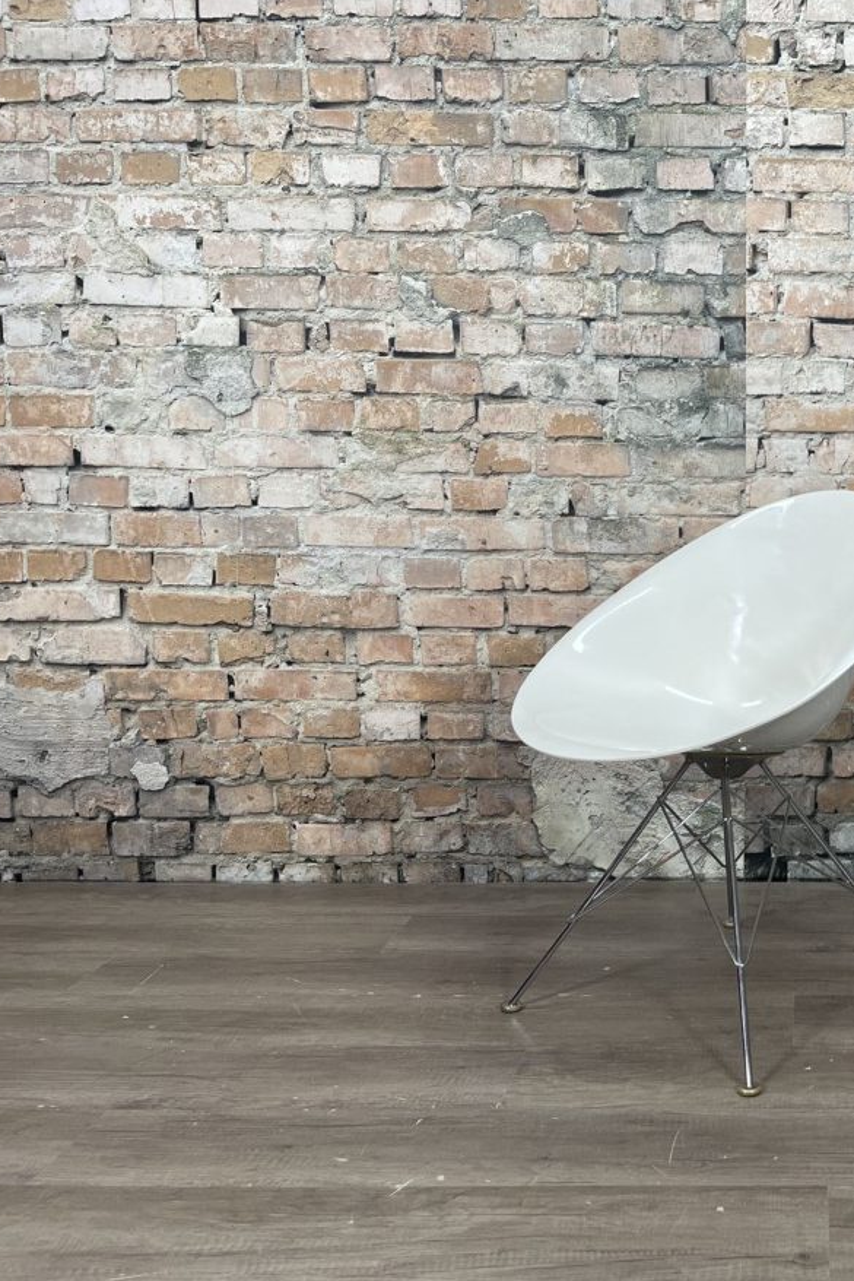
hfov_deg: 33.3
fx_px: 1316
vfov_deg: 51.9
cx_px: 829
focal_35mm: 37
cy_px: 632
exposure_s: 1/100
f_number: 1.6
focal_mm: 5.1
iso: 100
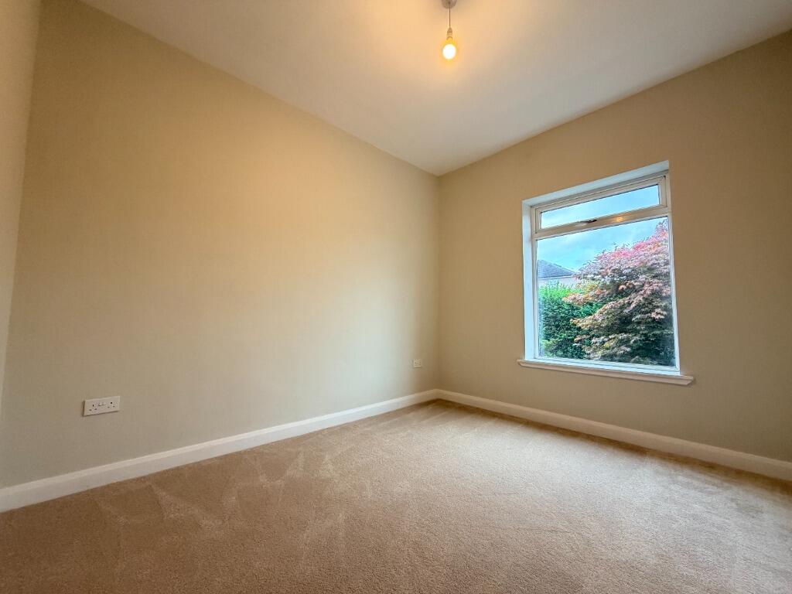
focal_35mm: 14
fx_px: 320
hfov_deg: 102.1
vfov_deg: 85.7
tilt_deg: +4.4
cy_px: 297
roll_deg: +0.2
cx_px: 396
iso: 320
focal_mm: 2.22
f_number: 2.2
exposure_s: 1/121
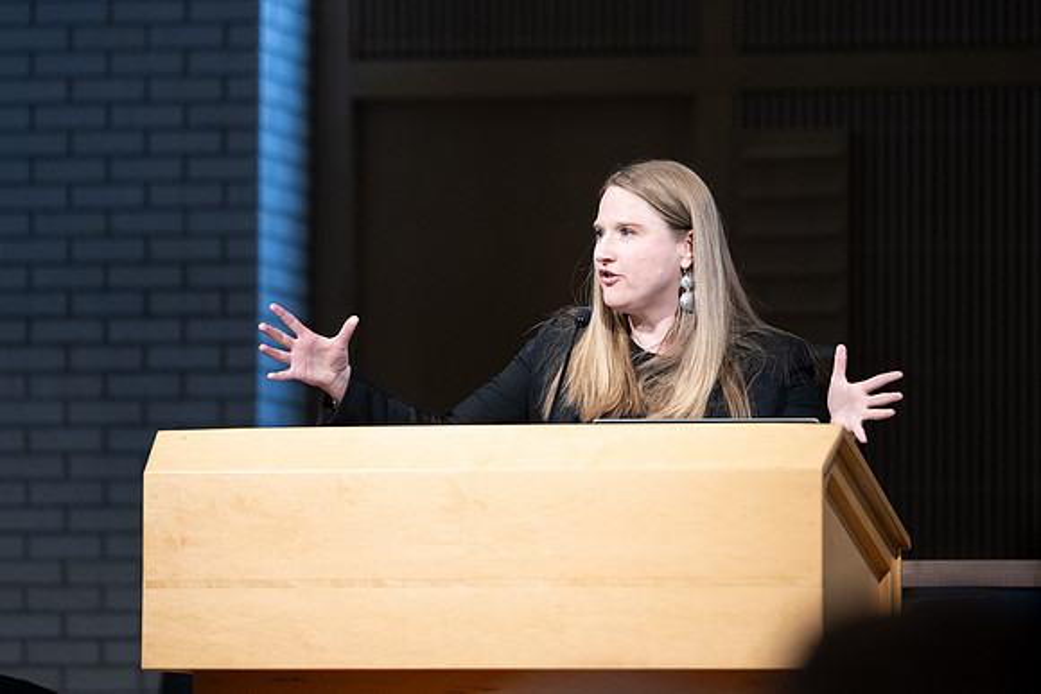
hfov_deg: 7.7
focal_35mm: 268
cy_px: 234
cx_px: 621
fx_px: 7757
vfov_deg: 5.1
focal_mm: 180
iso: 1250
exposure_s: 1/250
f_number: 2.8
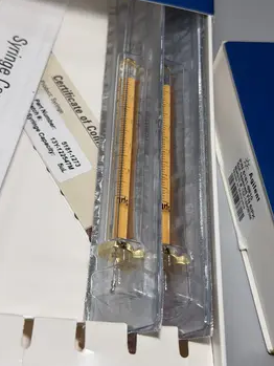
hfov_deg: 26.6
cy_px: 170
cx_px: 138
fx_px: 580
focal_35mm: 55
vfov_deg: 34.9
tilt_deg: -56.3
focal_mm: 6.76
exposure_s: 1/210
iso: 50
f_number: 1.78
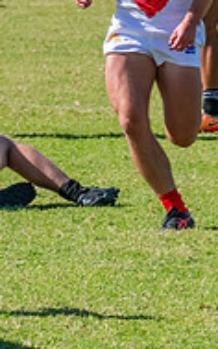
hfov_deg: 1.2
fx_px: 10388
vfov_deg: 1.9
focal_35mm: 1092
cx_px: -354
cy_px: 194
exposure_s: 1/1250
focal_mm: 270
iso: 1600
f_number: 14
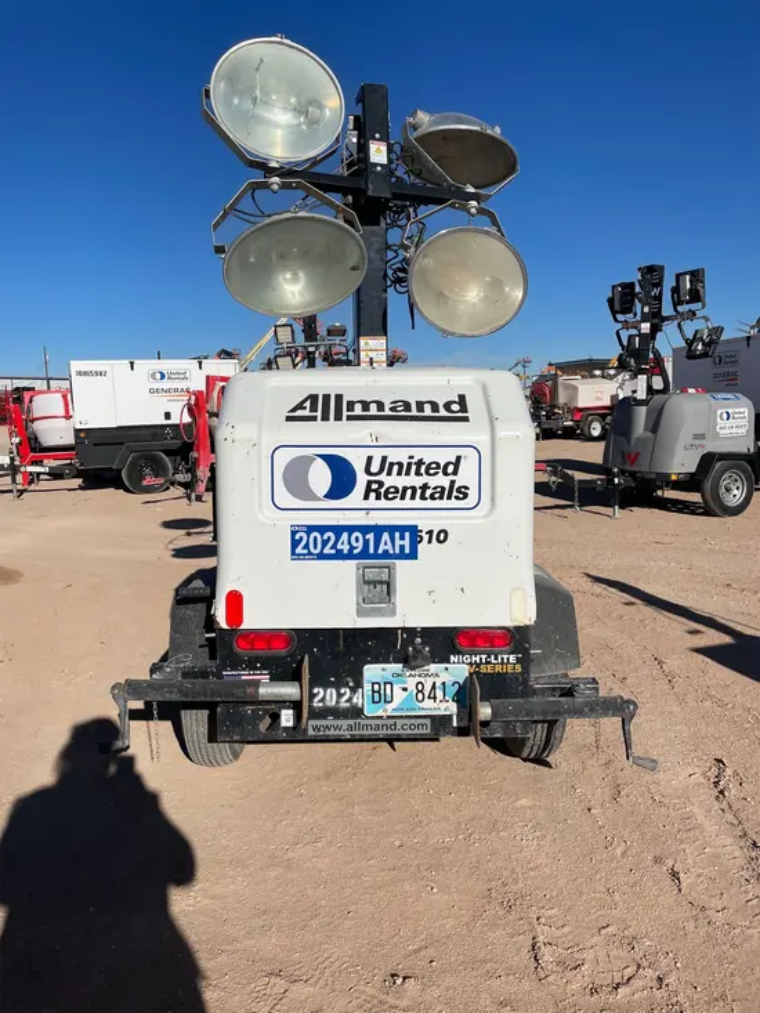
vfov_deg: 67.3
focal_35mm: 26
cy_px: 506
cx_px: 380
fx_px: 761
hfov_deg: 53.1
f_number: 1.6
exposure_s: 1/9804
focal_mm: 4.2
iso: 32
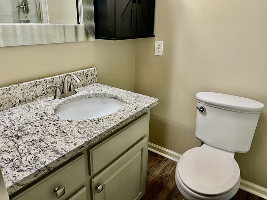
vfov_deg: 53.1
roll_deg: -1.7
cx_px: 134
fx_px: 201
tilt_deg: -18.9
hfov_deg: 67.3
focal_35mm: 26
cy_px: 100
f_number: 1.6
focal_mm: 5.1
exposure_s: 1/60
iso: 125
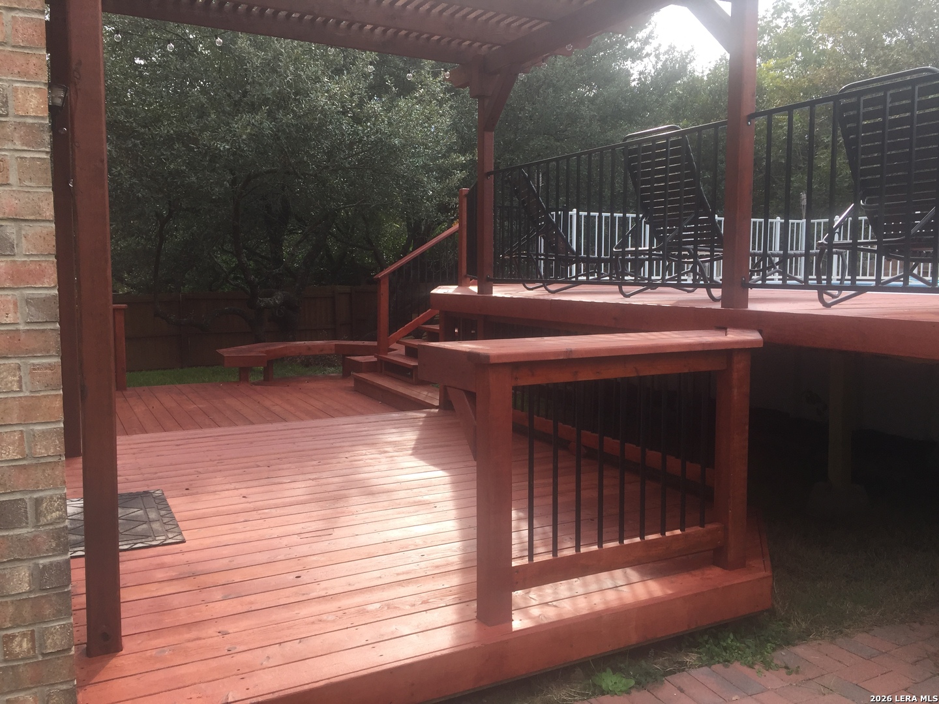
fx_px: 787
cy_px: 352
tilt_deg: -6.4
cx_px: 470
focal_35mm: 29
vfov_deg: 48.2
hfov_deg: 61.7
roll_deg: -1.5
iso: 32
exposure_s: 1/465
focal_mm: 4.15
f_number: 2.2
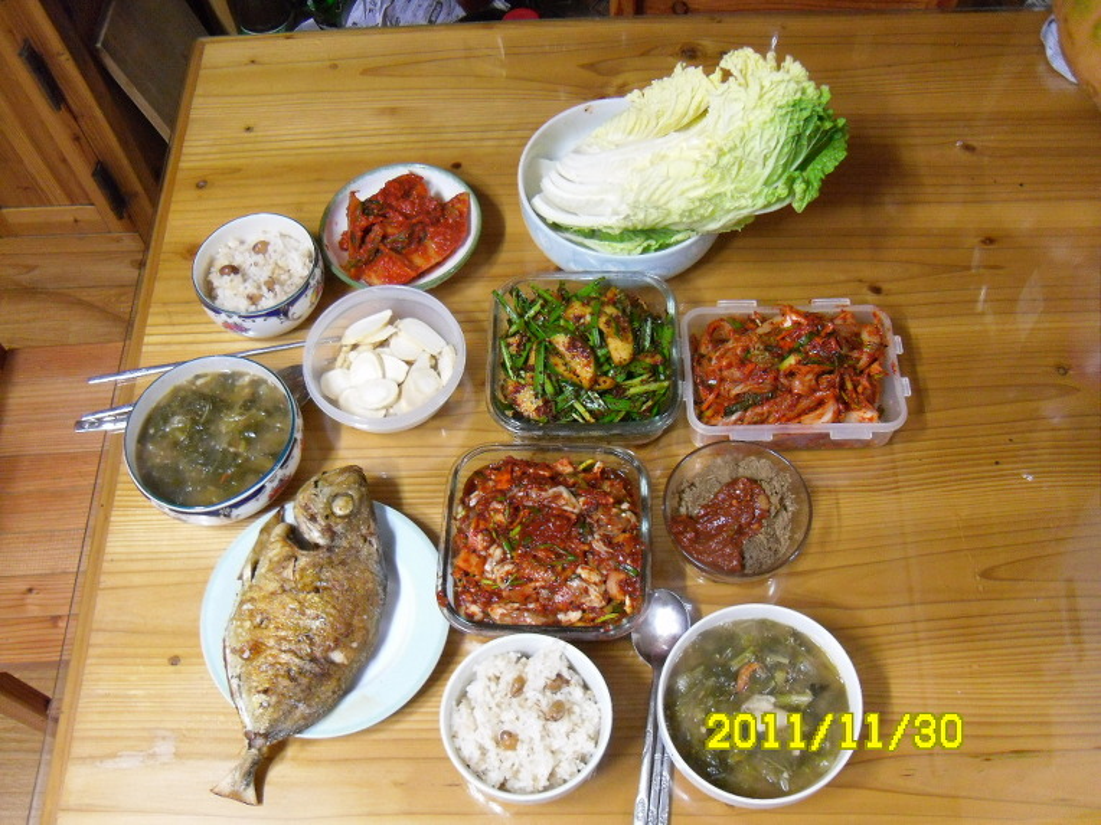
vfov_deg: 41.8
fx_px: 1081
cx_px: 550
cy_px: 412
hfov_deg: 54.0
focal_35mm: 34
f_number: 2.8
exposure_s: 1/22
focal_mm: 6
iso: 400
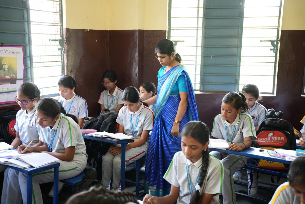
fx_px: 340
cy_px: 102
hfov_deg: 48.4
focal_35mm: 40
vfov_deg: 33.3
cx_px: 152
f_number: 2.8
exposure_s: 1/100
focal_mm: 40.1
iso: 1600
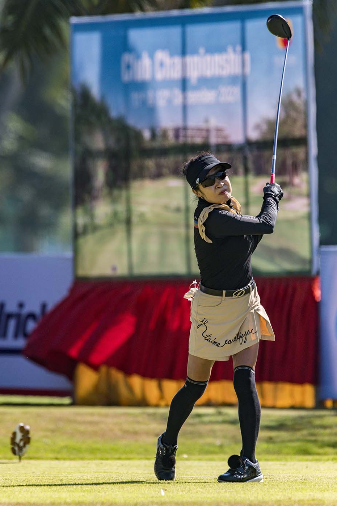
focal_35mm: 670
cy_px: 258
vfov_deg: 3.1
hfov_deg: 2.1
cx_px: 169
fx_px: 9410
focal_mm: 650
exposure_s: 1/2500
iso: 720
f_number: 8
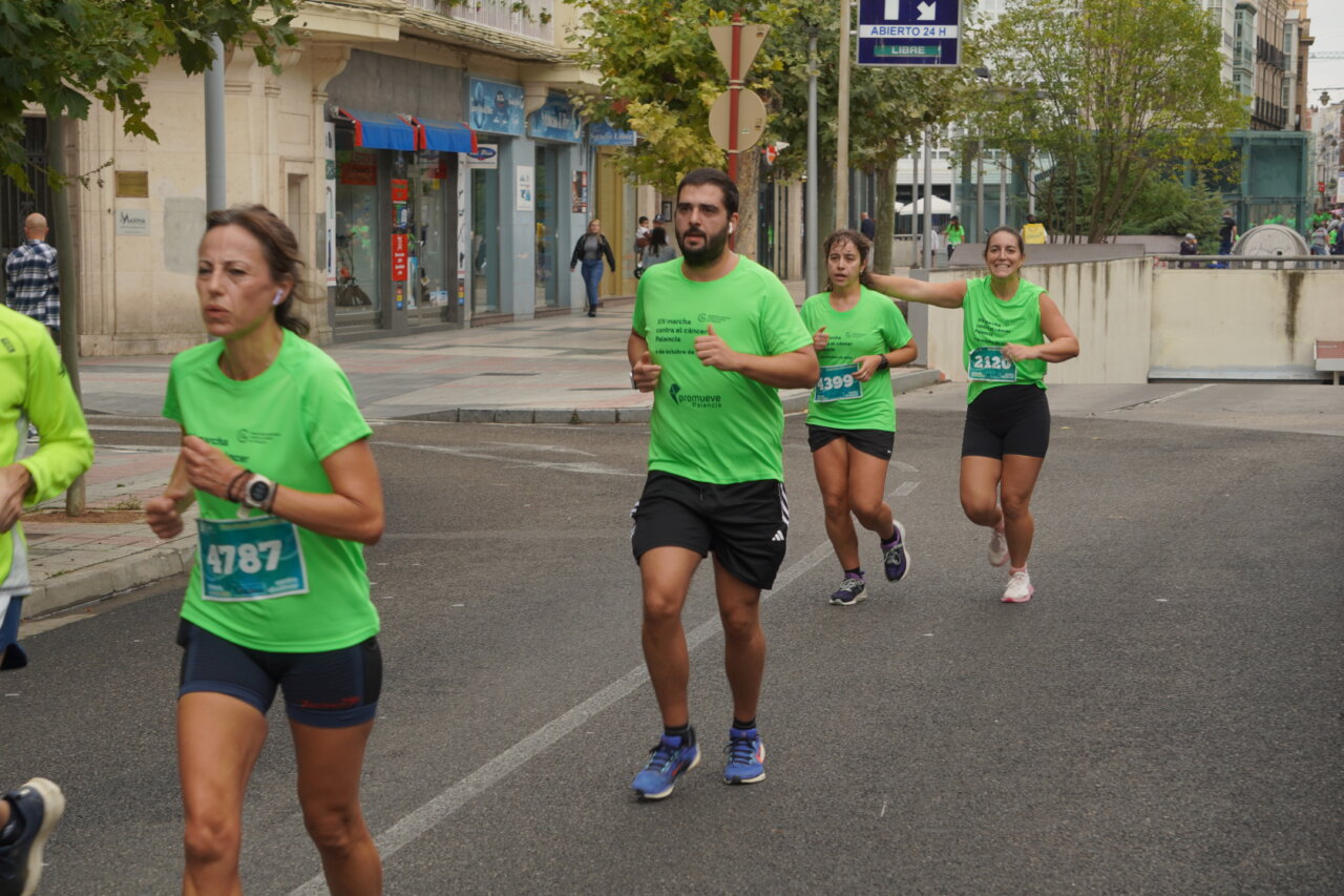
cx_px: 672
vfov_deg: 16.5
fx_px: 3079
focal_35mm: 82
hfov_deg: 24.6
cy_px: 448
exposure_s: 1/160
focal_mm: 55
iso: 100
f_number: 6.3
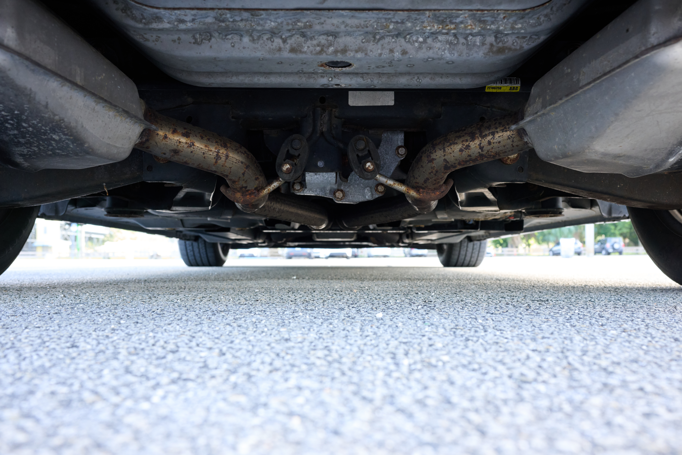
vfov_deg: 37.9
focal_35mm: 35
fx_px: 663
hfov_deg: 54.4
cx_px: 341
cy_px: 228
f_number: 8
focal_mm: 35
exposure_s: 1/100
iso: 1800
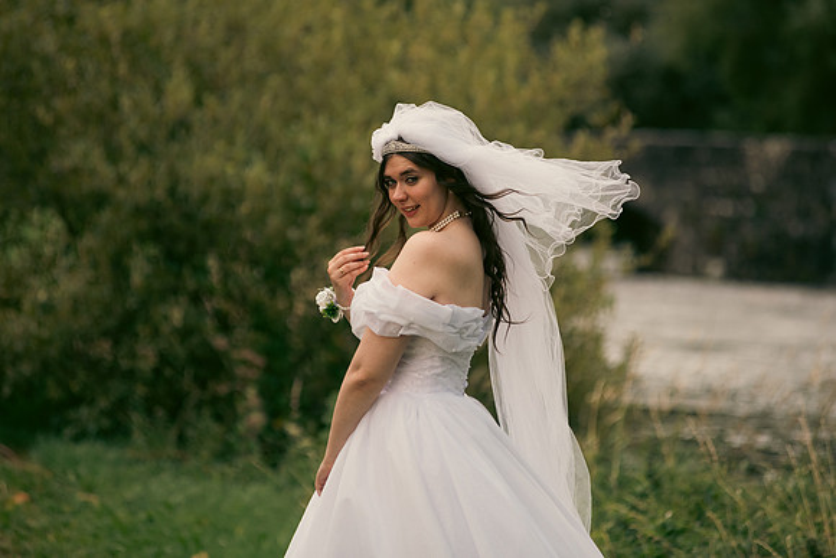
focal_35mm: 200
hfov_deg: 10.3
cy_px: 279
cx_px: 418
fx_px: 4645
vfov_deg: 6.9
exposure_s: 1/200
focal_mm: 200
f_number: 3.5
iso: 320
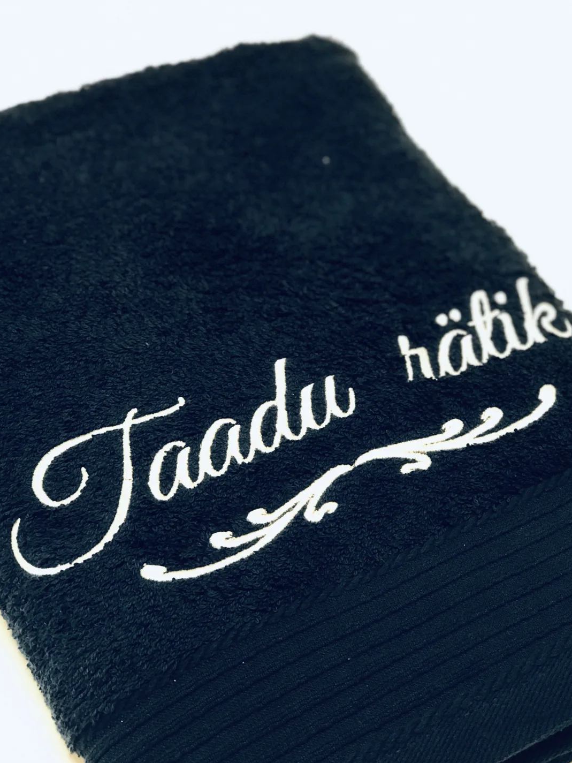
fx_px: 1410
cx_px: 299
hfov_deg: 22.9
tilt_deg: -47.3
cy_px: 417
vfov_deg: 30.2
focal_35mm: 64
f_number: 2.8
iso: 200
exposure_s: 1/50
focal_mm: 6.6
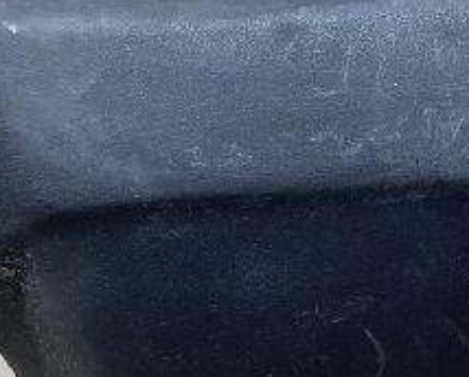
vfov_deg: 10.9
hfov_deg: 13.5
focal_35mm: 142
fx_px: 1975
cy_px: 208
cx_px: 289
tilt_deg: -46.7
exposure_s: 1/100
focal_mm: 4.2
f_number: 1.6
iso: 80
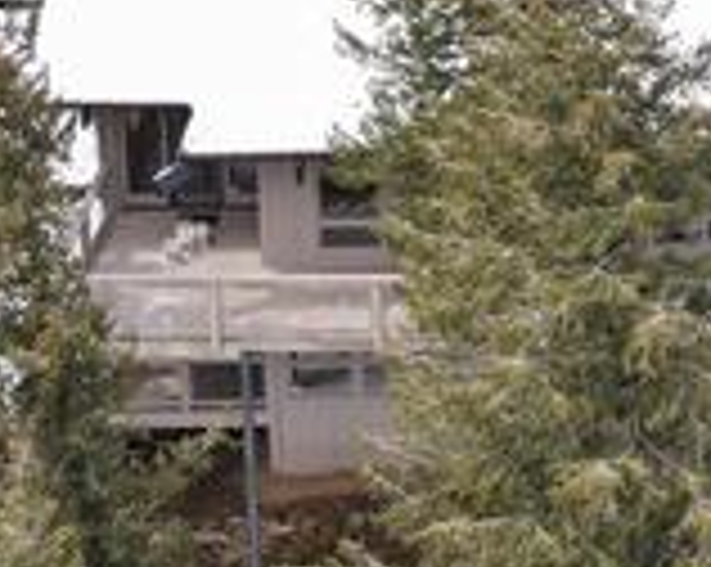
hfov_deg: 19.9
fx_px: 1997
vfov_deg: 15.3
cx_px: 621
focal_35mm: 95
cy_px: -194
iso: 100
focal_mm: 4.5
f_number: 2.8
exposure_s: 1/160
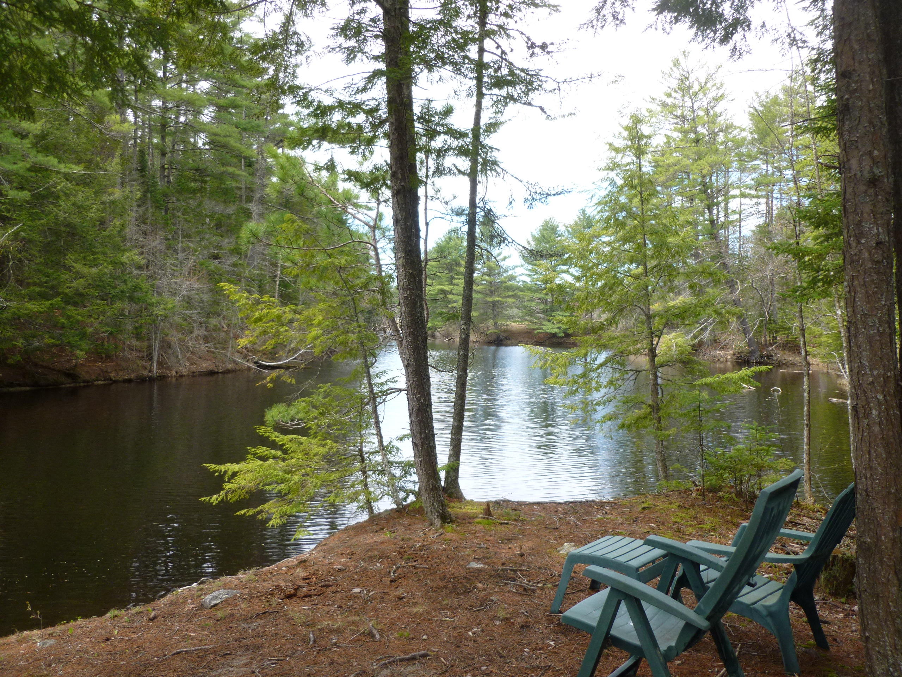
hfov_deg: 63.4
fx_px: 730
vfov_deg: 49.7
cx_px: 451
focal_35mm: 28
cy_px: 338
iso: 100
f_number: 3.3
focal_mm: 5
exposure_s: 1/250
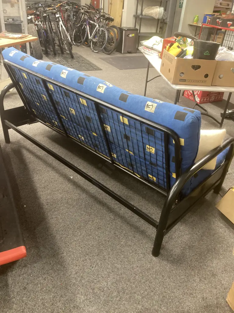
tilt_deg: -30.1
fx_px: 252
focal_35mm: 28
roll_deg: -3.7
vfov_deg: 63.4
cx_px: 117
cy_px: 156
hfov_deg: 49.7
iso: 250
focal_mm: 3.99
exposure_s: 1/33
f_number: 1.8
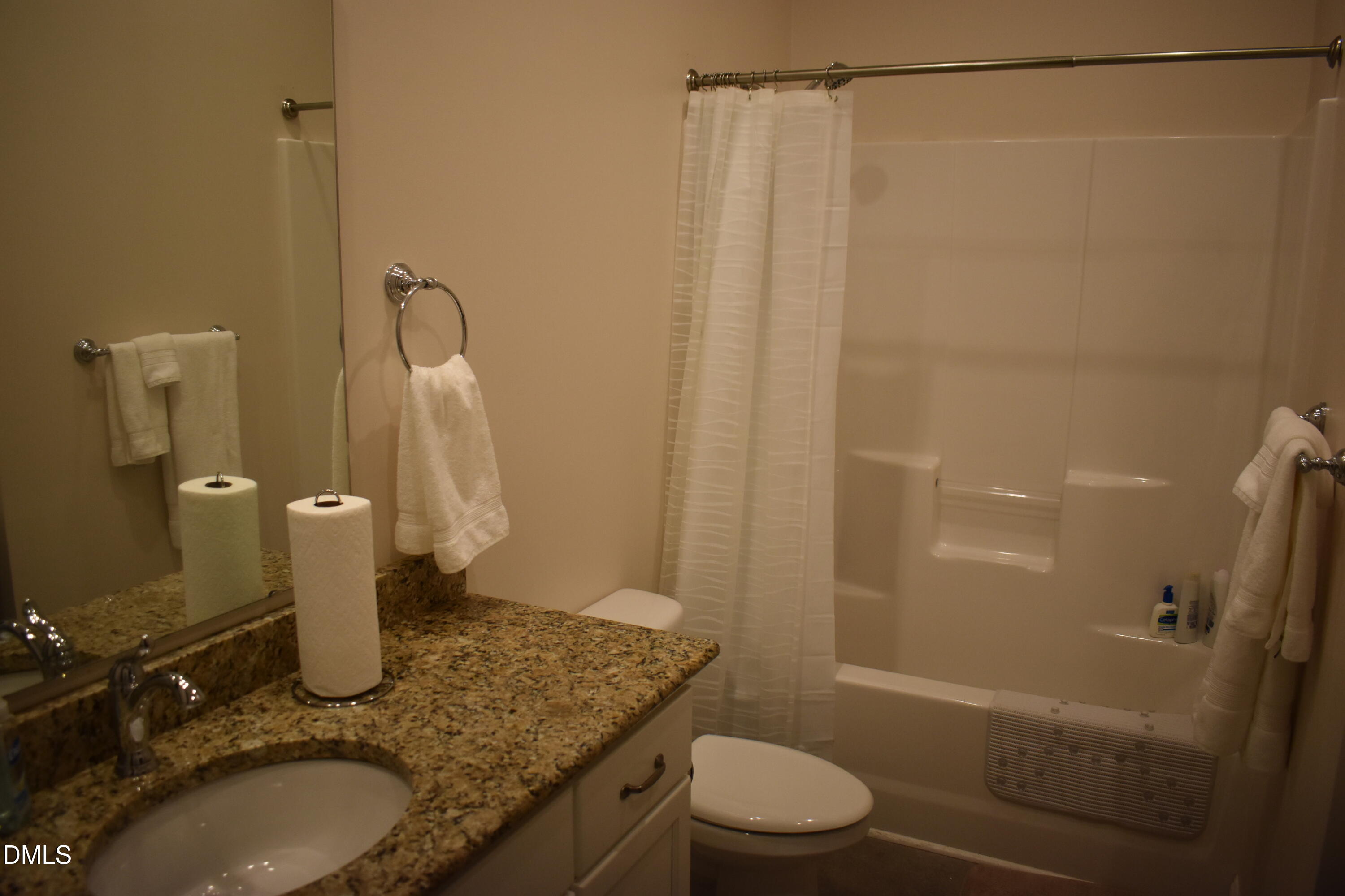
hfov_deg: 67.4
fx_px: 1009
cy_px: 448
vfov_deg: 47.9
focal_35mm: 27
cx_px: 672
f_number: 3.5
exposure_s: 1/250
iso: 800
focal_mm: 18
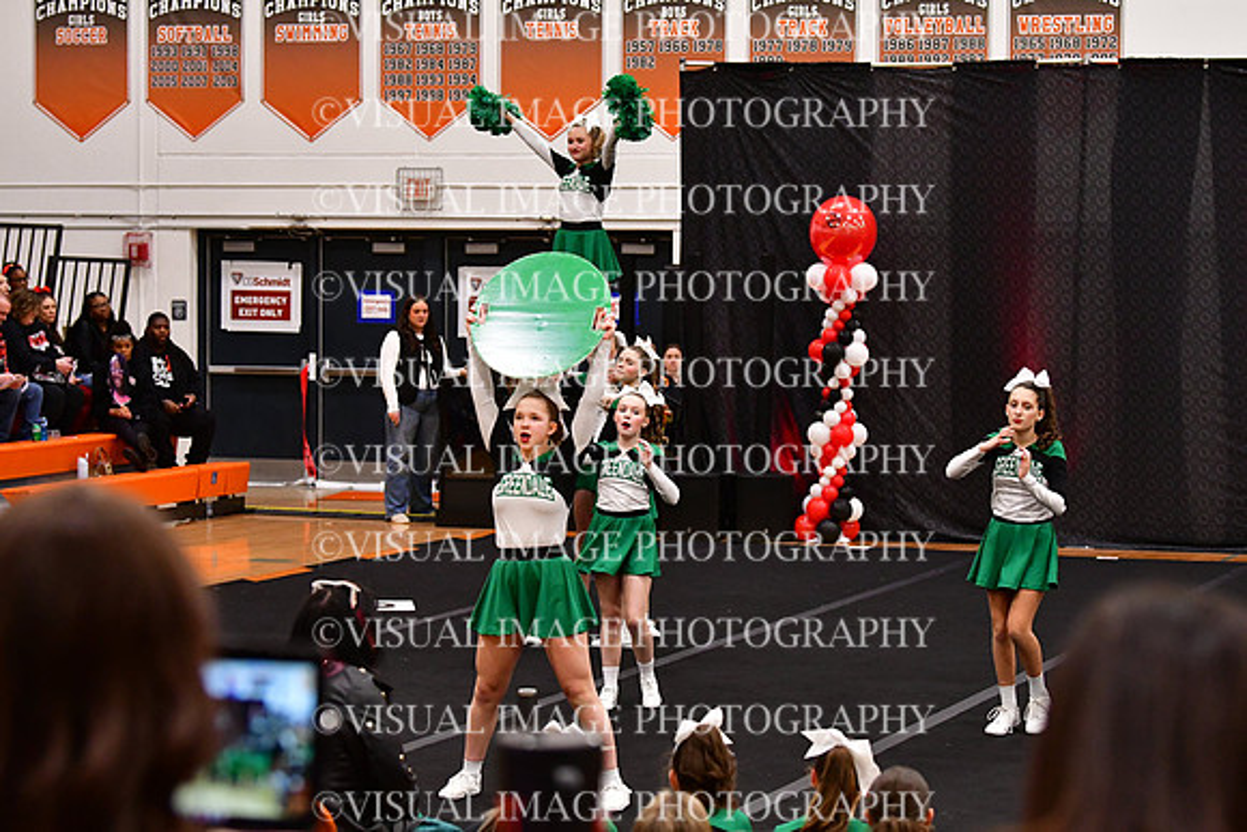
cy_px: 416
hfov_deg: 19.5
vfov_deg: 13.0
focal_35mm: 105
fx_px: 3638
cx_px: 624
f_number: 3.5
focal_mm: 70
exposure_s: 1/500
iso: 4000
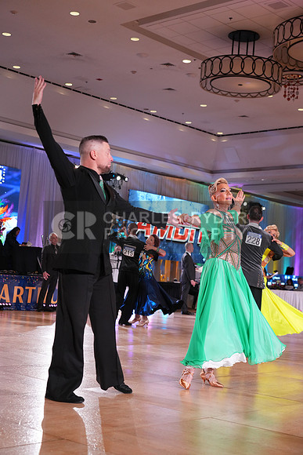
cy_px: 228
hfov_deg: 26.0
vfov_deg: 38.2
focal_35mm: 52
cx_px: 152
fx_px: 656
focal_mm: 52
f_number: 4
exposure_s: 1/400
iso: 2000
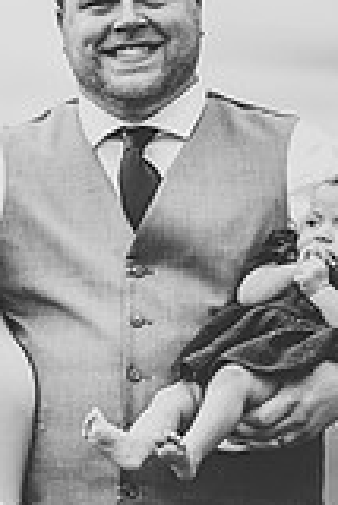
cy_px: 300
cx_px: 41
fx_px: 3232
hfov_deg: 6.0
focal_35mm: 230
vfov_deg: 8.9
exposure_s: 1/2000
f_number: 2.8
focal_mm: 82
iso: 200
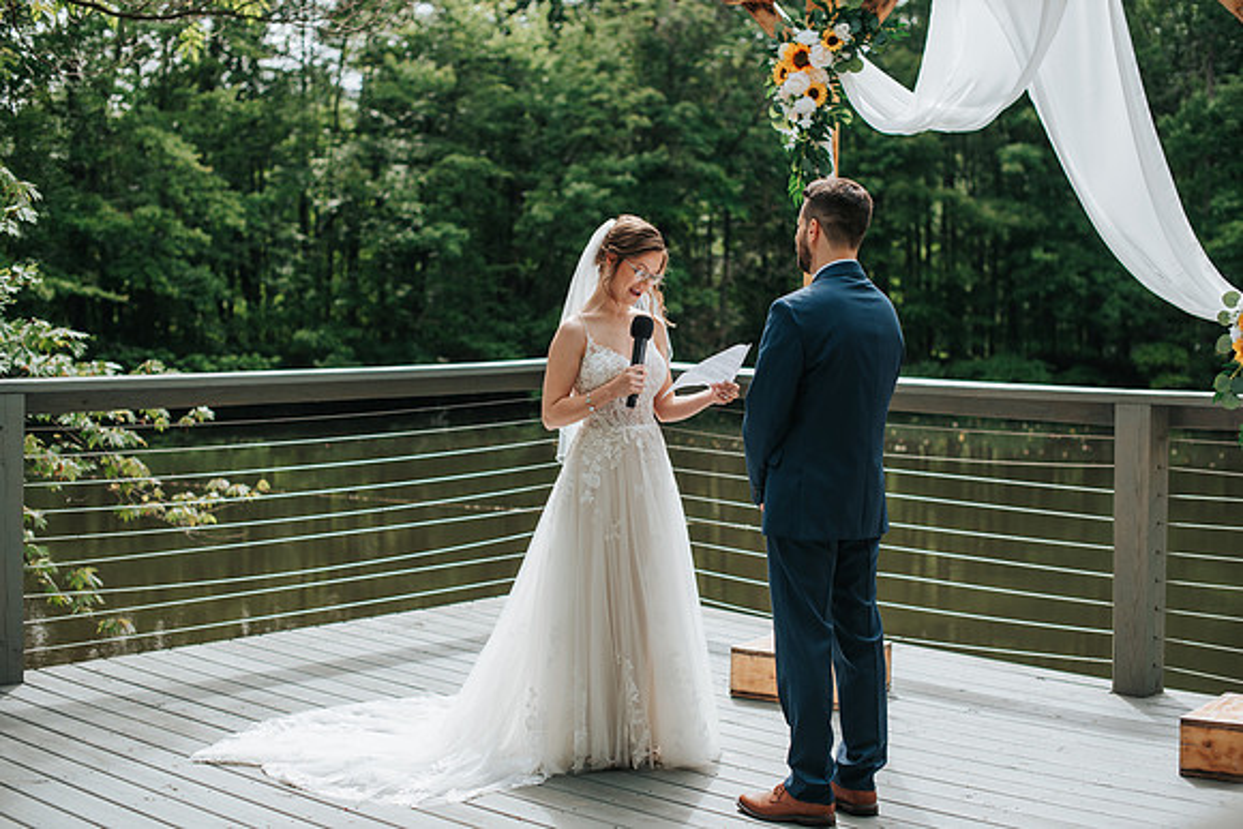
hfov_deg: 39.6
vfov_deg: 27.0
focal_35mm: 50
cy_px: 414
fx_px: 1727
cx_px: 622
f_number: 2.8
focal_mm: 50
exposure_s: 1/800
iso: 125
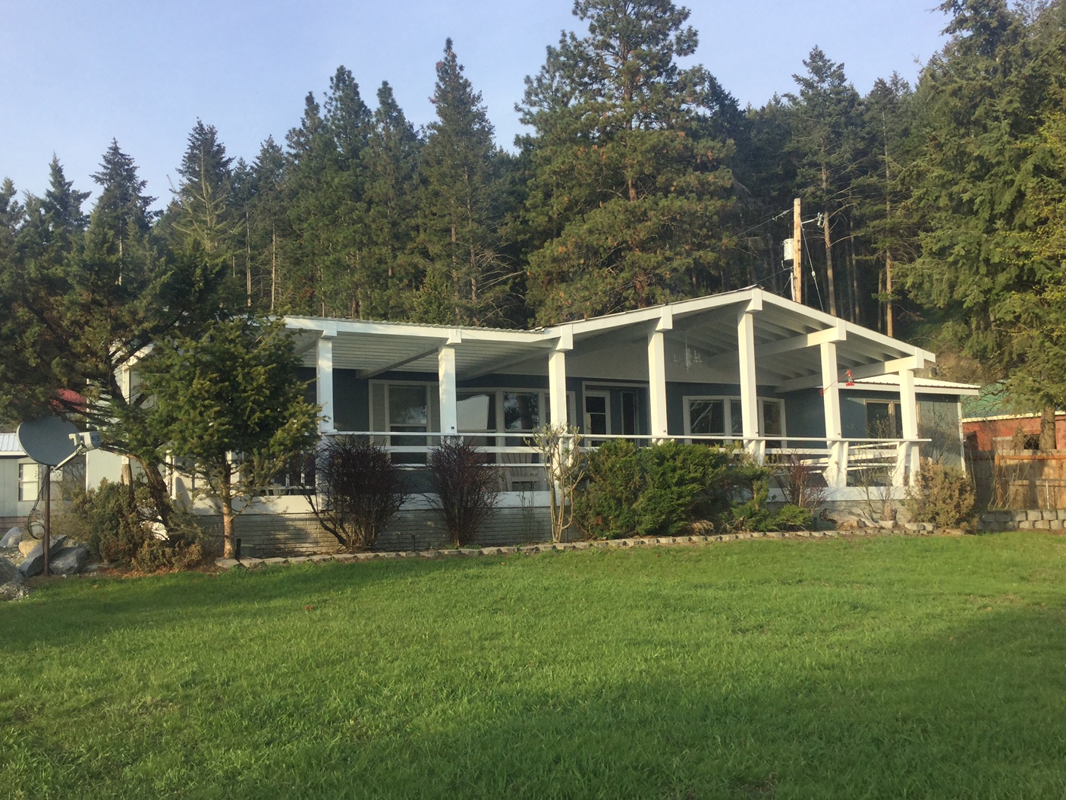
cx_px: 508
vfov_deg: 39.7
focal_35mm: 36
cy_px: 415
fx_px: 1109
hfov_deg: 51.3
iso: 25
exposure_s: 1/479
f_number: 2.4
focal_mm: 3.3
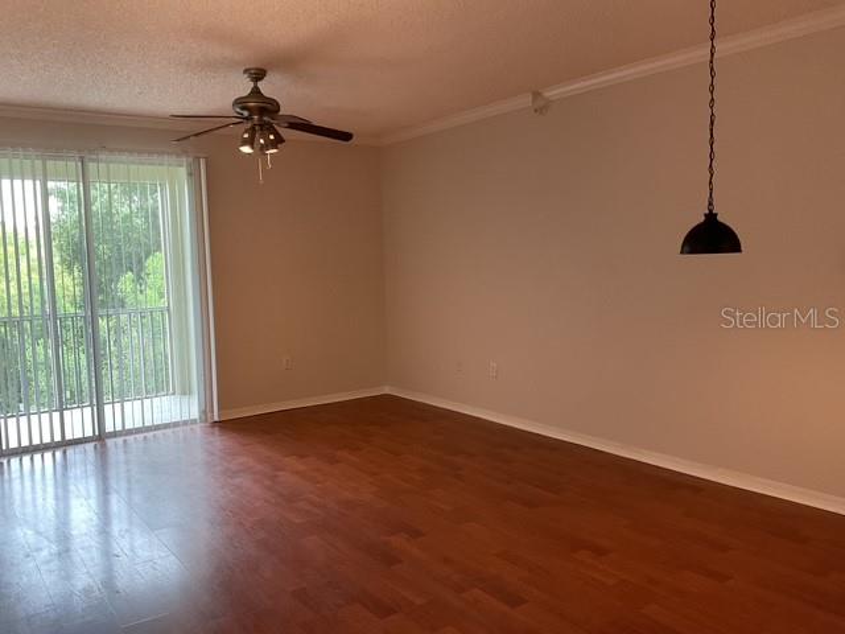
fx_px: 708
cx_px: 422
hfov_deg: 61.7
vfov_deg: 48.2
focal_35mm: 29
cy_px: 317
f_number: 1.8
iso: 125
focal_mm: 3
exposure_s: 1/60
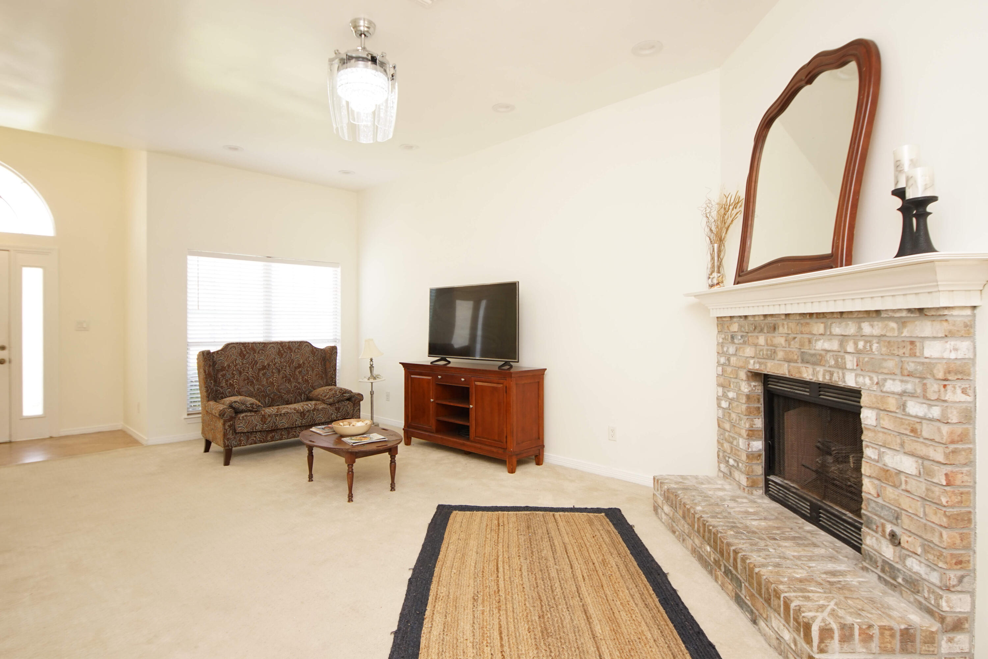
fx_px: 494
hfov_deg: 90.0
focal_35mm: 18
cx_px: 494
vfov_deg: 67.4
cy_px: 330
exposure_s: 1/60
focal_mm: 12
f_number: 4.5
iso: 320
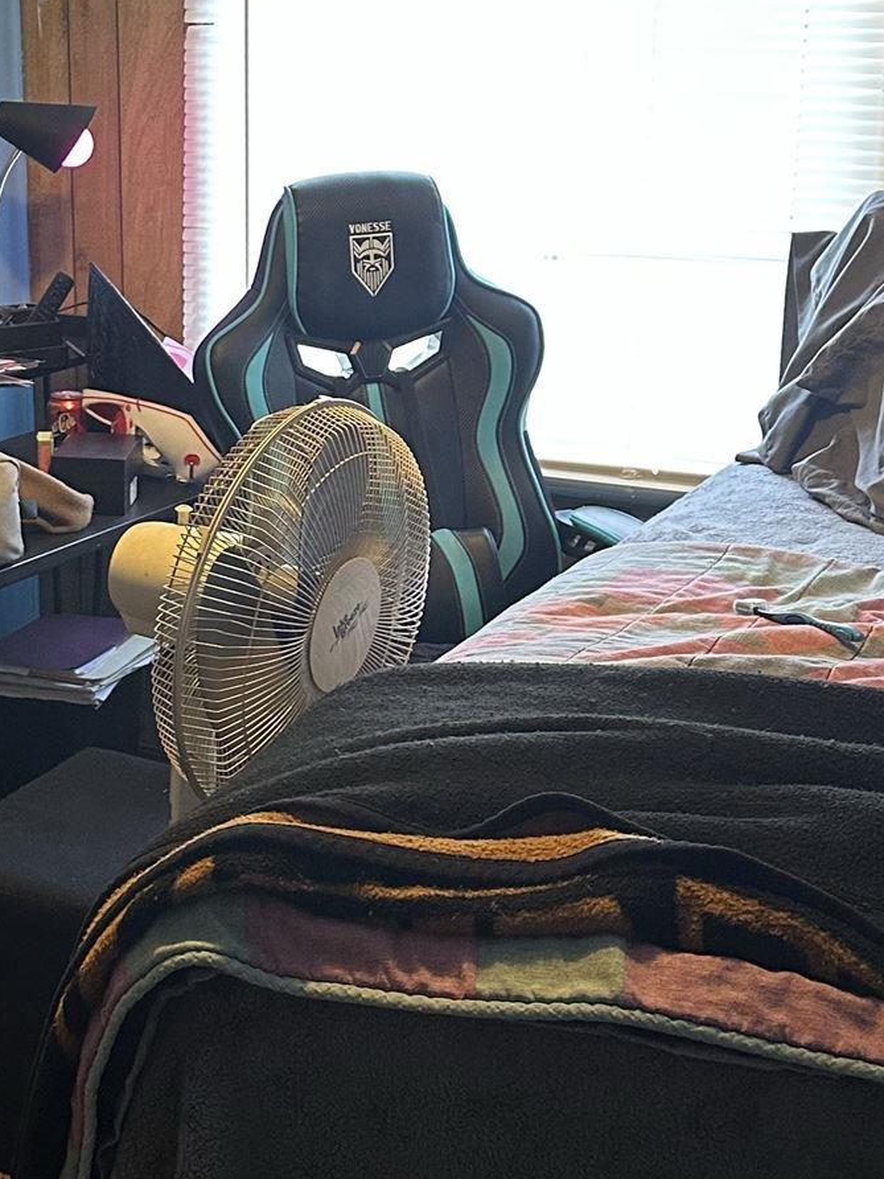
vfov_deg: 31.0
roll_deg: -0.8
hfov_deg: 23.6
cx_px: 334
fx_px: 2111
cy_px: 431
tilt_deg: -12.4
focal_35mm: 62
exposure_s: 1/60
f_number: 1.78
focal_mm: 6.86
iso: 320
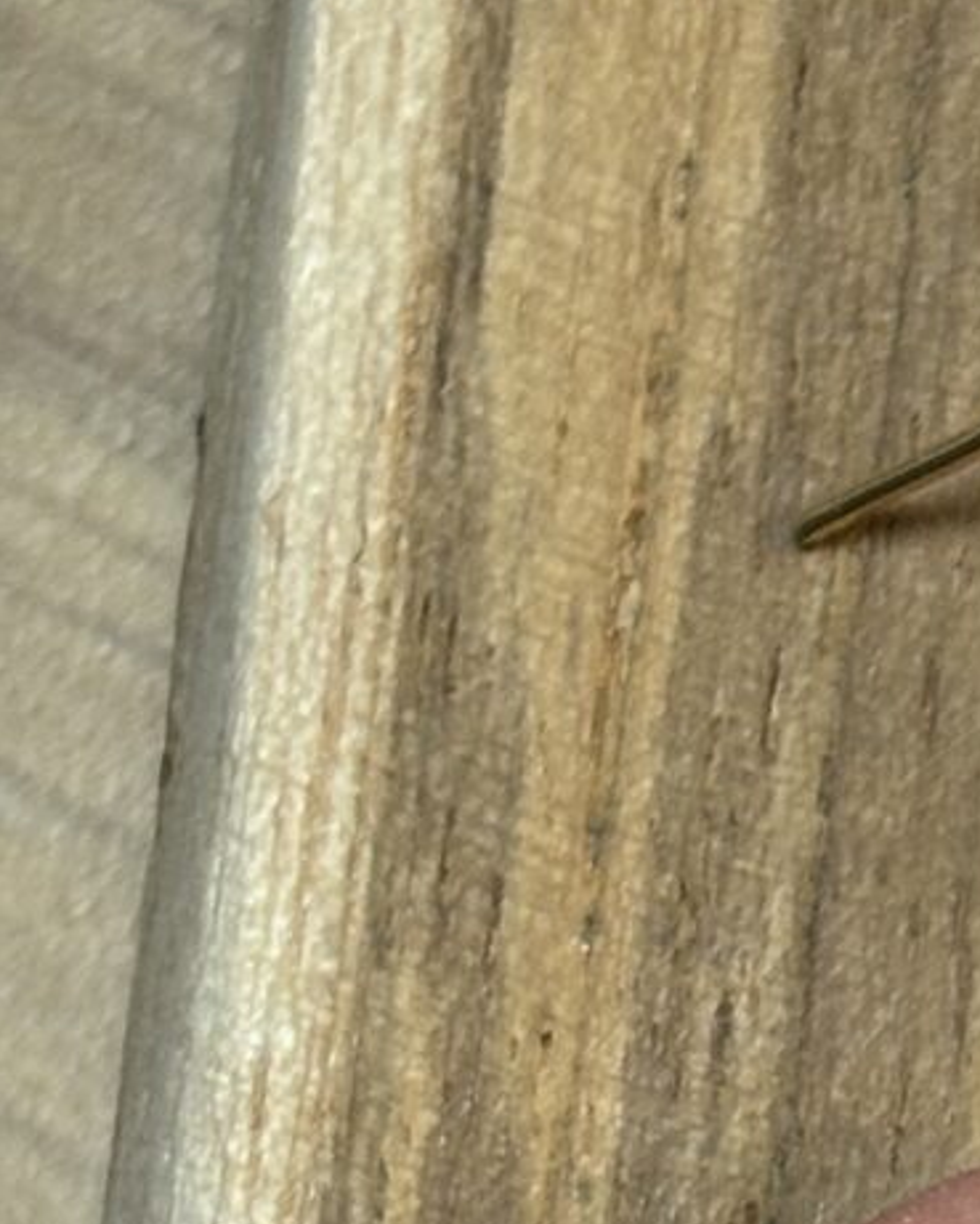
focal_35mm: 282
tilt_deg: -75.6
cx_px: 2544
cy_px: 1328
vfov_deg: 6.8
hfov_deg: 5.3
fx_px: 10221
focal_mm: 5.96
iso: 50
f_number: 1.6
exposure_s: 1/60
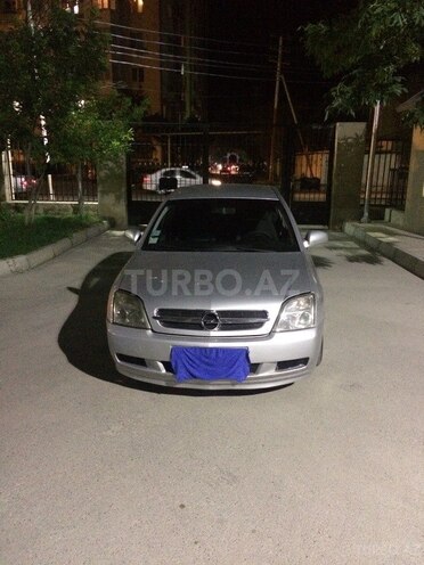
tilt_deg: -13.4
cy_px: 282
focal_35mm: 29
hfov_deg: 48.2
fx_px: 474
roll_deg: +0.5
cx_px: 212
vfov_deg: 61.7
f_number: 2.2
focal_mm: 4.15
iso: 640
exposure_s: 1/17
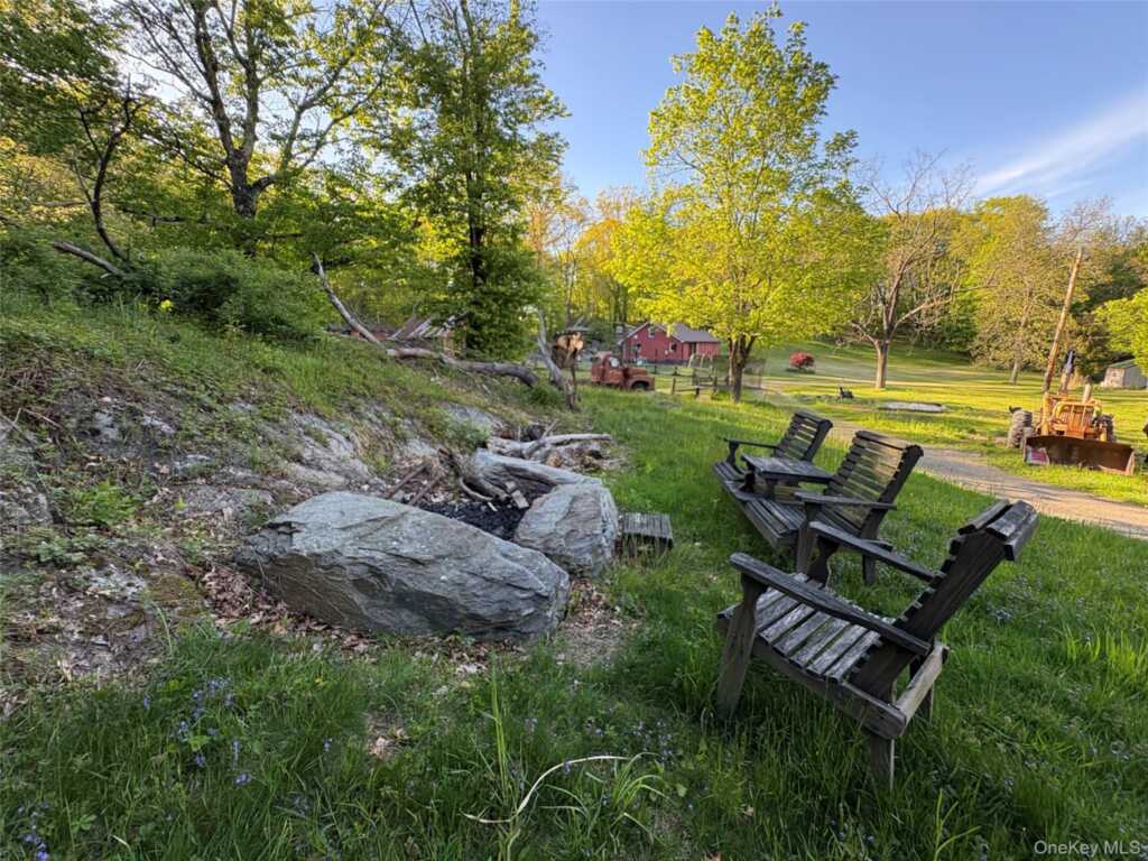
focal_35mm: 14
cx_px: 574
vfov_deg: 85.7
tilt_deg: -9.8
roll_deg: +1.1
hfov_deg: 102.1
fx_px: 464
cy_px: 430
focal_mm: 2.22
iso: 40
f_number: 2.2
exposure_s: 1/179
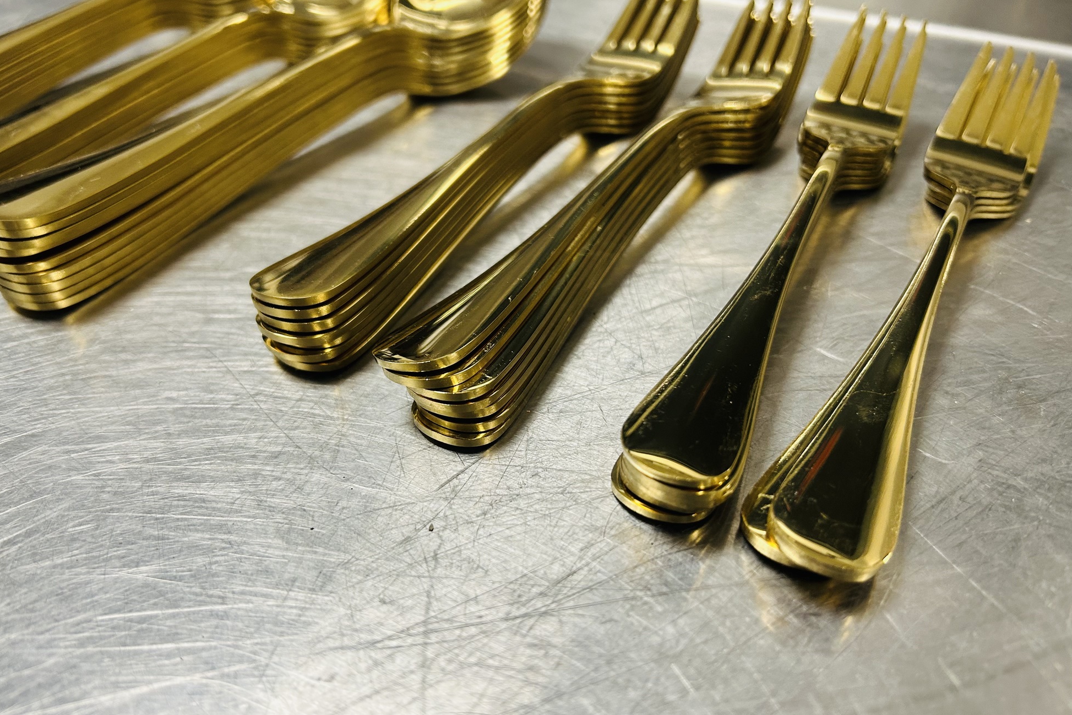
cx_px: 519
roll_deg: +0.0
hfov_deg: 65.5
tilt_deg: -38.7
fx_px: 834
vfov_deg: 46.4
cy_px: 369
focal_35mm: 28
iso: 125
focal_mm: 5.7
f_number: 1.5
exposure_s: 1/81
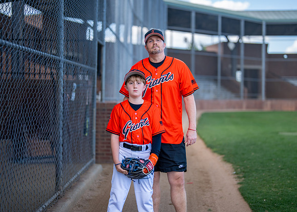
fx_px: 473
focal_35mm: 56
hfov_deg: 34.8
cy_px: 101
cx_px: 161
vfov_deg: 25.3
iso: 125
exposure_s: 1/2000
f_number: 1.2
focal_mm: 50
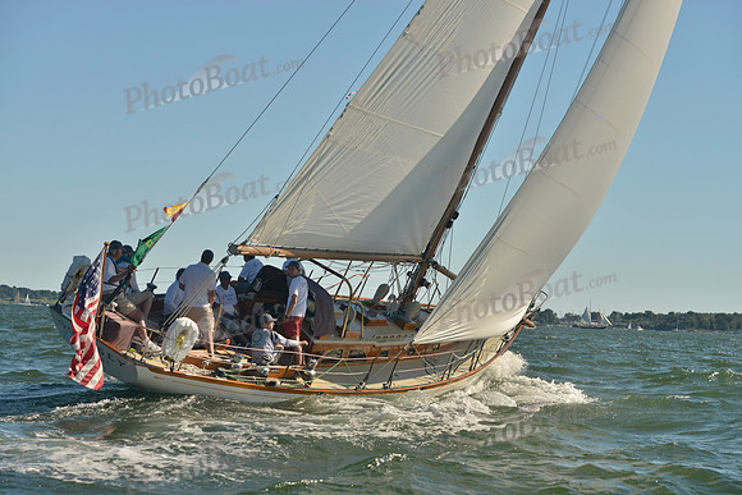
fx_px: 1443
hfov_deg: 28.8
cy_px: 248
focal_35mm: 70
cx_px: 371
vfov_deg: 19.5
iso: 400
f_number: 7.1
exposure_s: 1/1250
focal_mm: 70
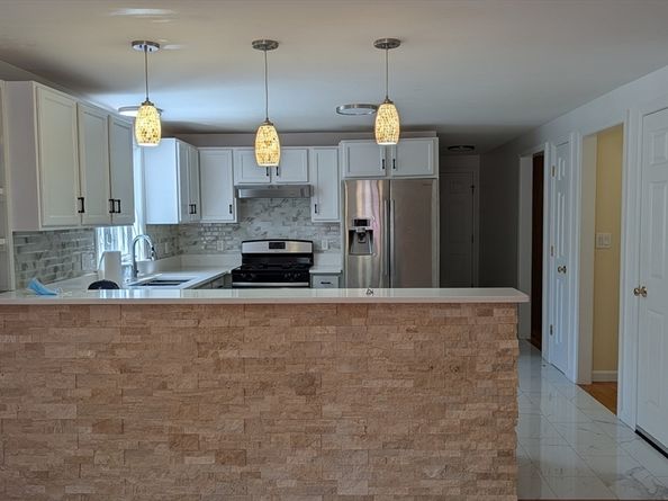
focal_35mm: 24
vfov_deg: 56.8
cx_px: 334
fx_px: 463
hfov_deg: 71.6
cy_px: 250
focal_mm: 6.9
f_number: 1.68
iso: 21
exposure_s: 1/248
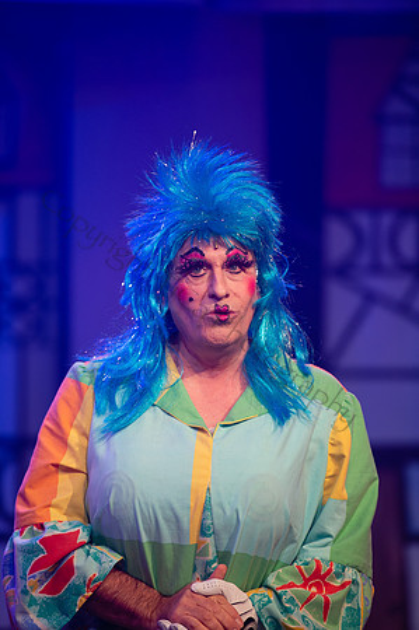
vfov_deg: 10.3
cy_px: 315
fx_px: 3499
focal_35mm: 200
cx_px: 210
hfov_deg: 6.9
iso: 1000
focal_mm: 200
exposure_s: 1/320
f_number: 2.8
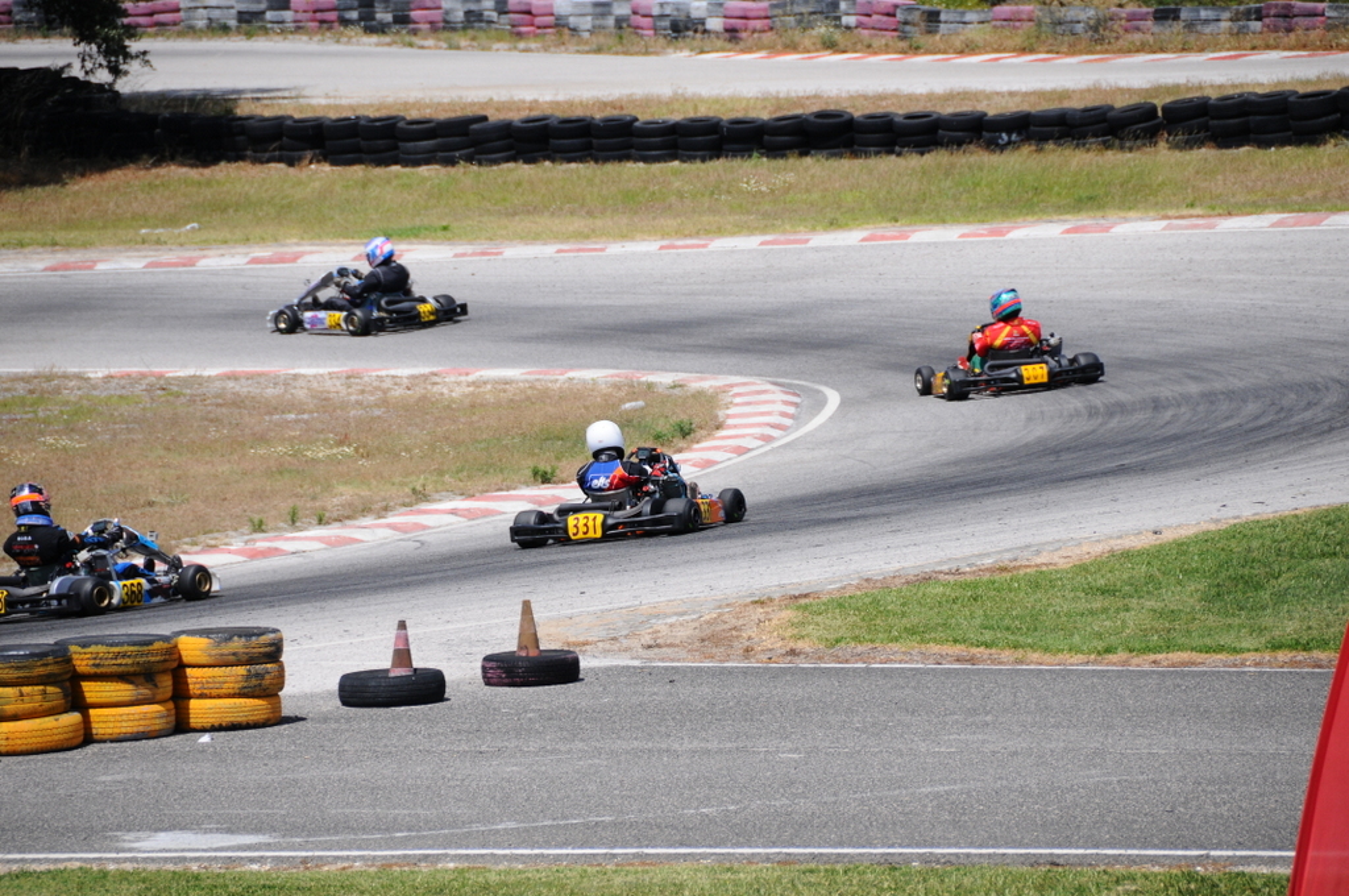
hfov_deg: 6.9
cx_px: 674
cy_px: 448
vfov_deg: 4.6
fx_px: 11227
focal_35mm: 300
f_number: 5.6
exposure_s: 1/2000
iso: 400
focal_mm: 200
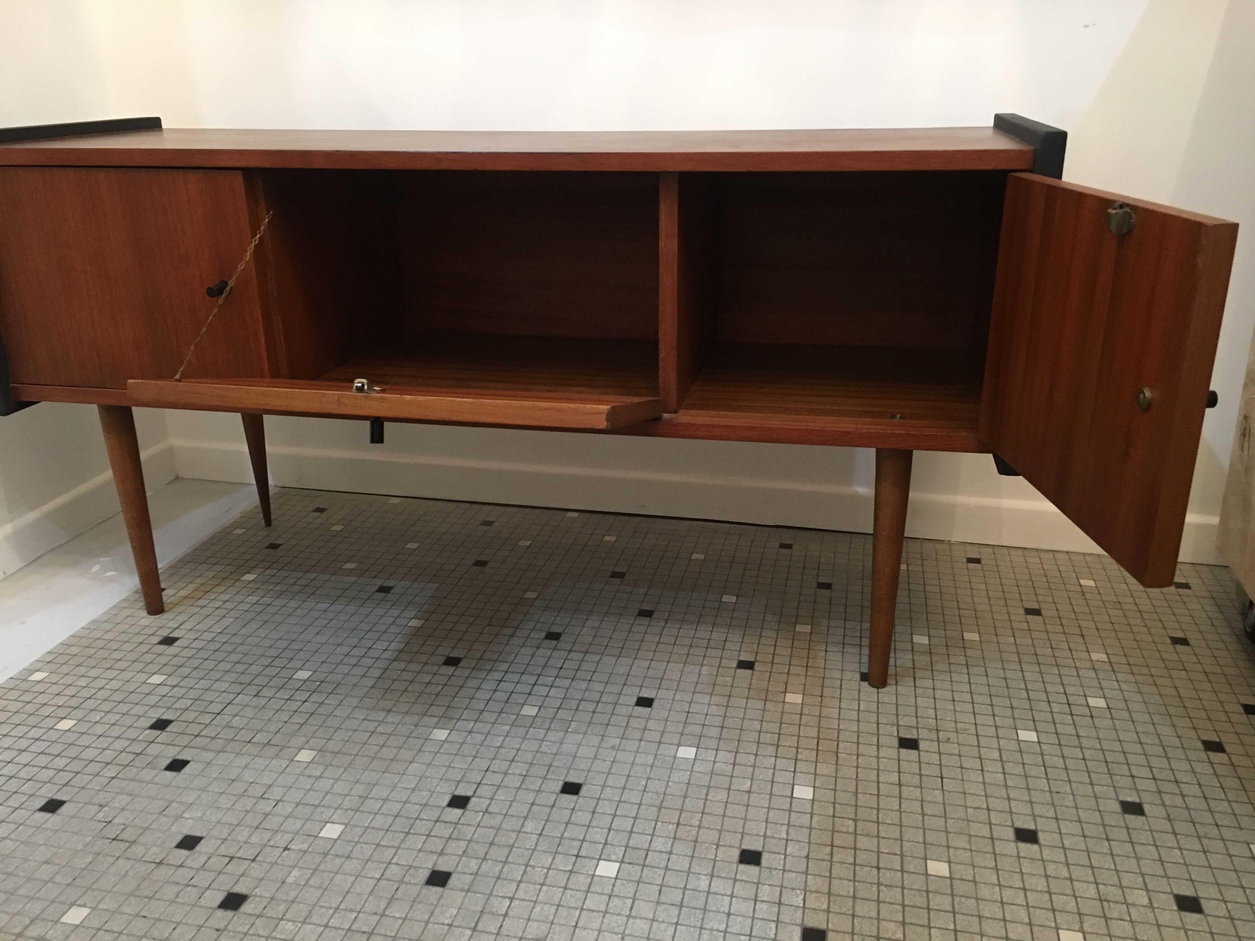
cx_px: 628
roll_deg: +1.8
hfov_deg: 61.7
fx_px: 1051
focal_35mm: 29
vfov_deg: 48.2
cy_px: 470
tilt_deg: -19.7
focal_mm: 4.15
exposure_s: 1/20
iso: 200
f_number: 2.2
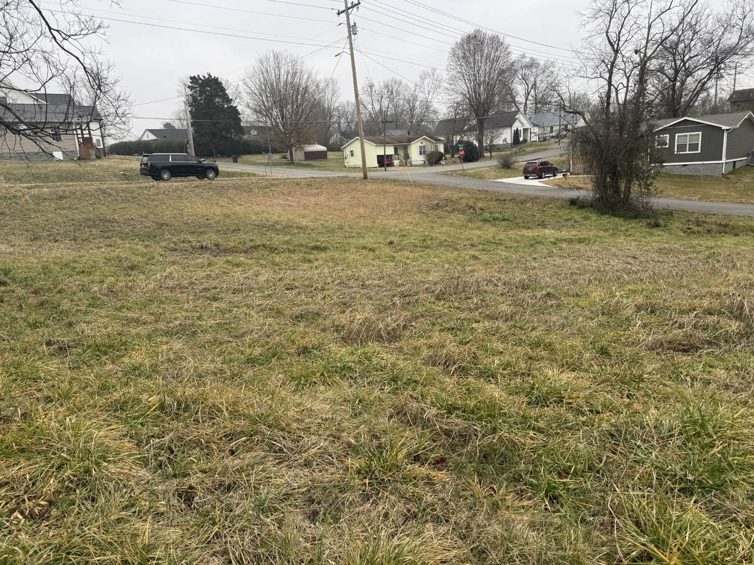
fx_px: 523
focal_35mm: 24
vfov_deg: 56.8
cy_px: 282
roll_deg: +5.0
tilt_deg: -12.6
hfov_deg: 71.6
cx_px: 377
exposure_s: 1/739
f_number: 1.78
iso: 80
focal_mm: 6.76
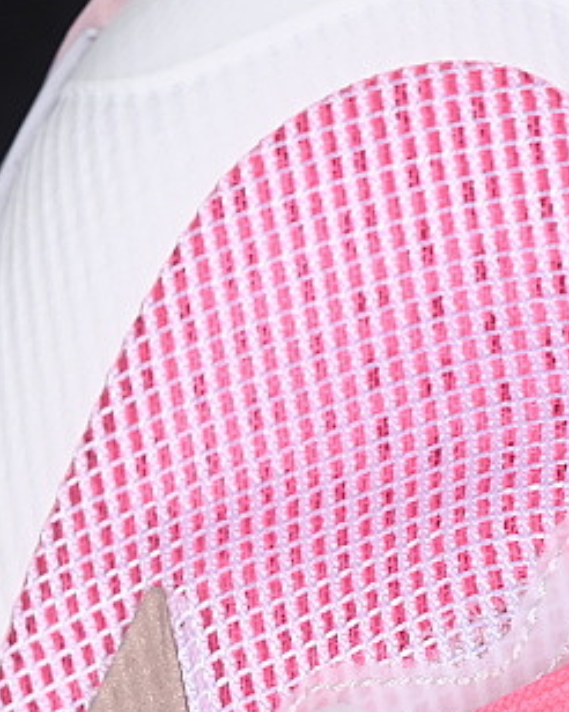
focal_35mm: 247
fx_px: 5205
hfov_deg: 6.3
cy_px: 578
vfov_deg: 7.8
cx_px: 426
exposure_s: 1/80
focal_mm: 50
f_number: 7.1
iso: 160
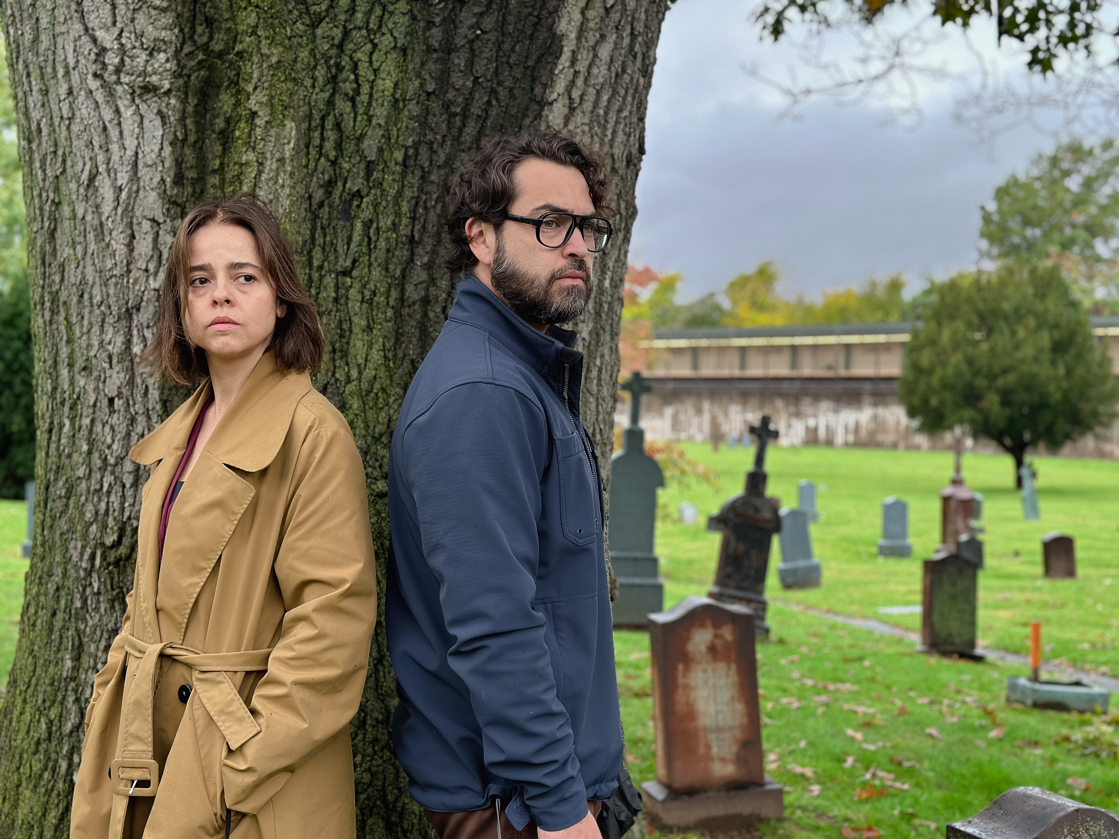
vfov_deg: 30.3
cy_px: 420
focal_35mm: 48
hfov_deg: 39.7
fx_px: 1552
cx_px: 560
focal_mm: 6.86
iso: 100
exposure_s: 1/170
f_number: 1.8
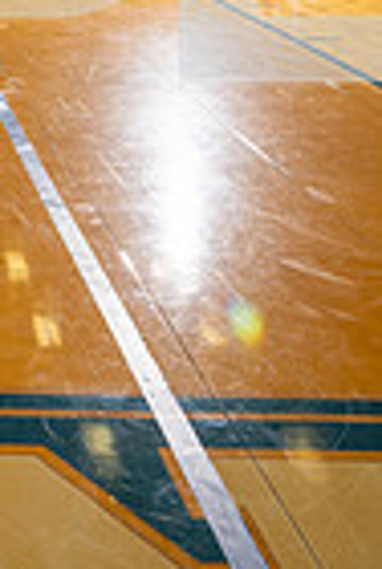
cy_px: -325
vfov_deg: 21.3
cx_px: -142
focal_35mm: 77
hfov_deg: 16.6
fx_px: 1219
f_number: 5
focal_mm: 24
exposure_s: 1/250
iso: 160
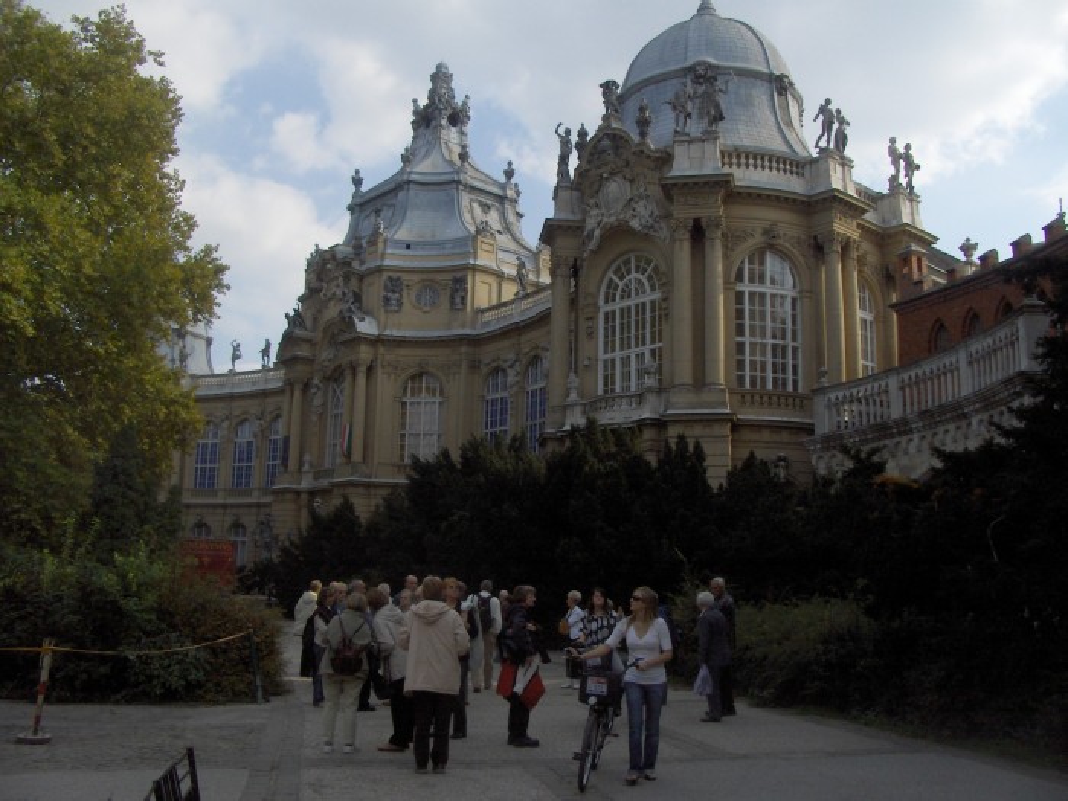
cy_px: 400
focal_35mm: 35
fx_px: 1080
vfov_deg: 40.7
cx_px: 534
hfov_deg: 52.6
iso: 100
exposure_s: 1/617
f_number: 4.3
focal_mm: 5.8
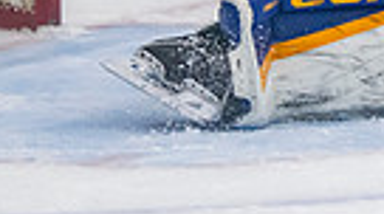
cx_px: 465
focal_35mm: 704
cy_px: -291
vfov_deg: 1.7
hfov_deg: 3.1
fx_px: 7157
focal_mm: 112
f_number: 3.2
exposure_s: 1/640
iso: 2000
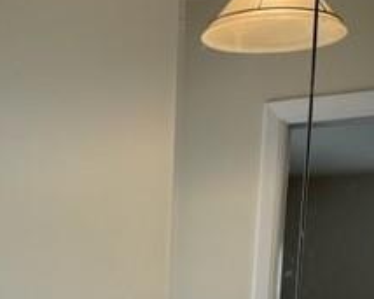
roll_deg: -0.2
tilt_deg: -12.7
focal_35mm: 76
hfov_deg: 24.2
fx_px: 841
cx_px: 24
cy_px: 481
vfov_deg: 17.6
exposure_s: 1/120
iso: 50
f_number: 1.6
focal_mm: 5.1
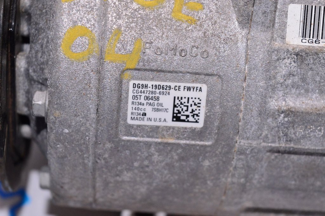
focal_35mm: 82
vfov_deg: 16.5
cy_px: 108
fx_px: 744
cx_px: 162
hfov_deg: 24.6
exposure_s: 1/125
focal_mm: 55
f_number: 8
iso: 1600
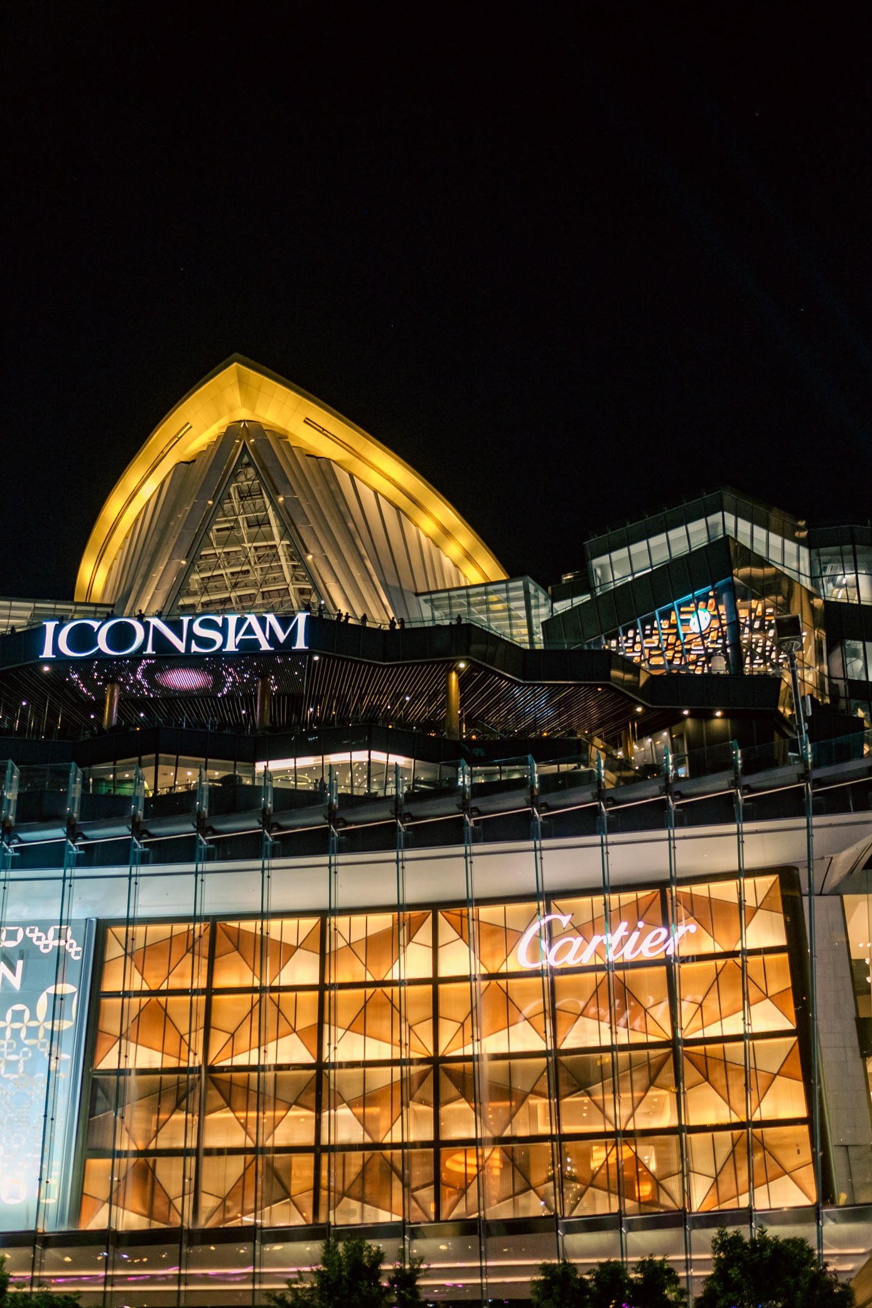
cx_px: 406
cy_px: 587
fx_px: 1562
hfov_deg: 31.2
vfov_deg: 45.4
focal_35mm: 43
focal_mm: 23
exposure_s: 1/125
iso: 640
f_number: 1.4
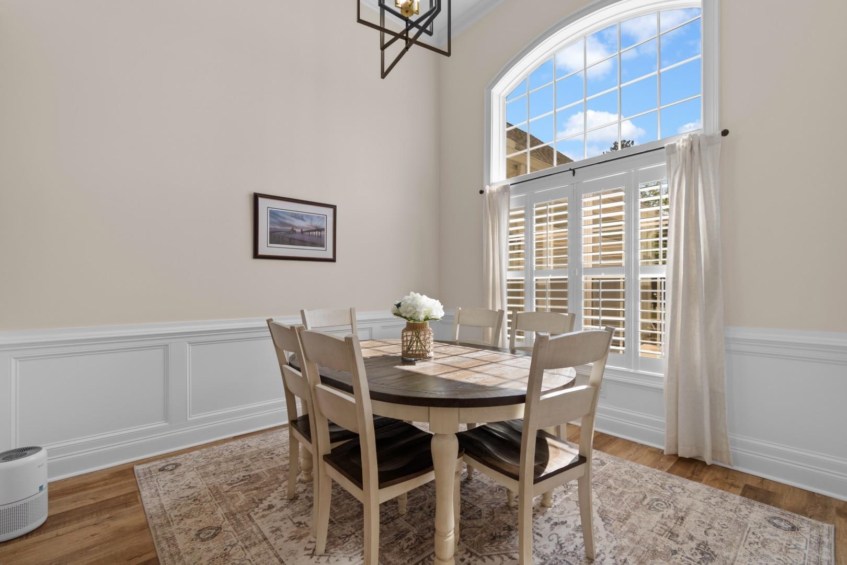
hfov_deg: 100.4
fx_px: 353
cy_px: 282
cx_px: 424
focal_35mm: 15
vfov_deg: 77.3
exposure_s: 1/15
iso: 100
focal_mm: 10
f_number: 4.5
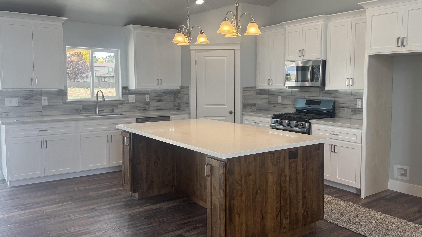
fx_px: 358
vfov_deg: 36.6
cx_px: 234
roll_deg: -0.6
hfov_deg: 60.9
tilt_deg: -5.2
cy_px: 106
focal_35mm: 32
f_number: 1.78
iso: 64
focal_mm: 6.76
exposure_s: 1/242
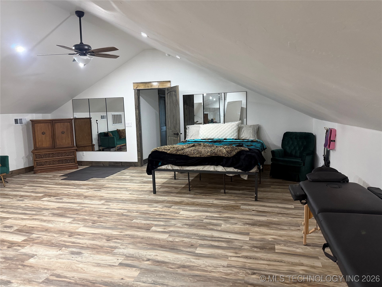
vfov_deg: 56.8
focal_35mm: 24
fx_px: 265
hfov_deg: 71.6
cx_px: 191
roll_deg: +1.5
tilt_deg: -5.2
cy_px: 144
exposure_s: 1/60
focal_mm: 6.76
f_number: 1.78
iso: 400
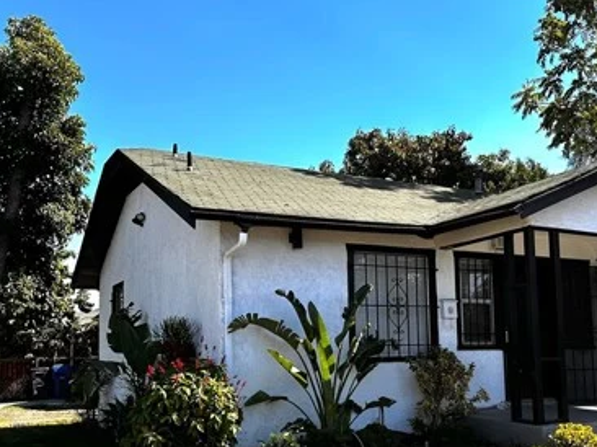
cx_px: 391
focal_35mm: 42
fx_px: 724
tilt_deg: +6.0
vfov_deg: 34.1
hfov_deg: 44.3
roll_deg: +1.0
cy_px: 285
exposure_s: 1/1692
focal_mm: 6.86
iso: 80
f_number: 1.78
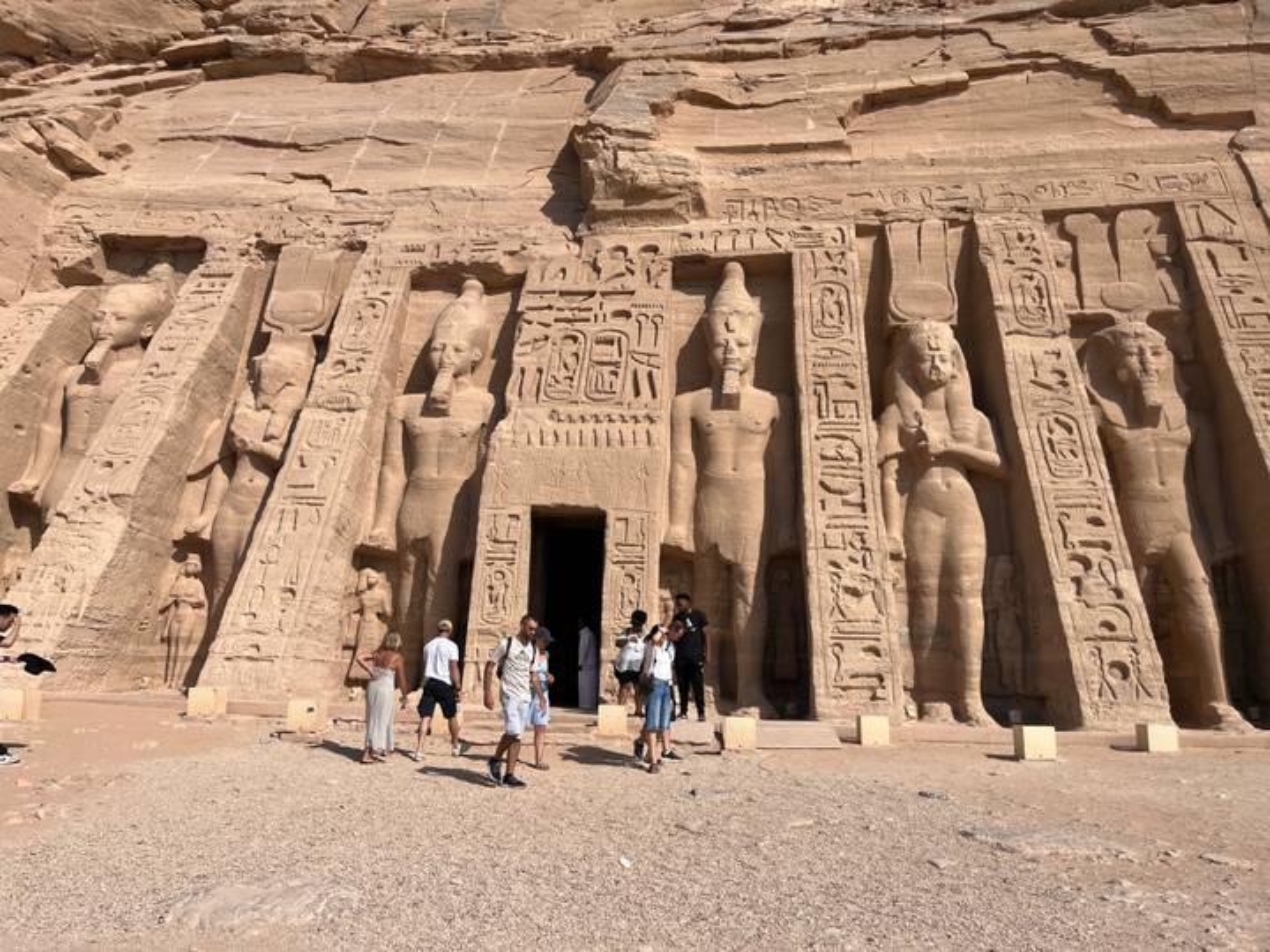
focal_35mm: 26
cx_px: 635
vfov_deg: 53.1
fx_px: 954
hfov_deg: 67.3
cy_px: 476
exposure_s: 1/6897
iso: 50
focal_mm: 5.1
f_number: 1.6
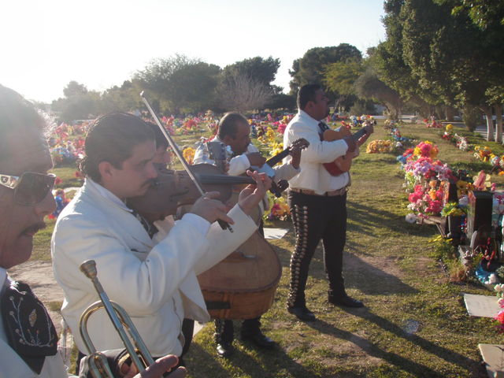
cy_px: 189
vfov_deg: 37.7
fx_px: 553
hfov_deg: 49.0
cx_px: 252
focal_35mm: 38
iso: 80
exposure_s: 1/500
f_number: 3.5
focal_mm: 6.7
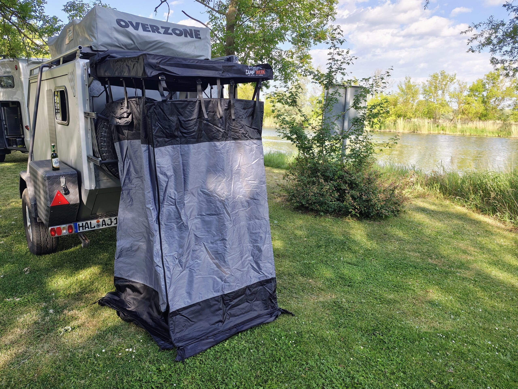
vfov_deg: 58.9
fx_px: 344
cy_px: 194
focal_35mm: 23
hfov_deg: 73.9
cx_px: 259
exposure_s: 1/224
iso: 100
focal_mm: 6.57
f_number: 1.6
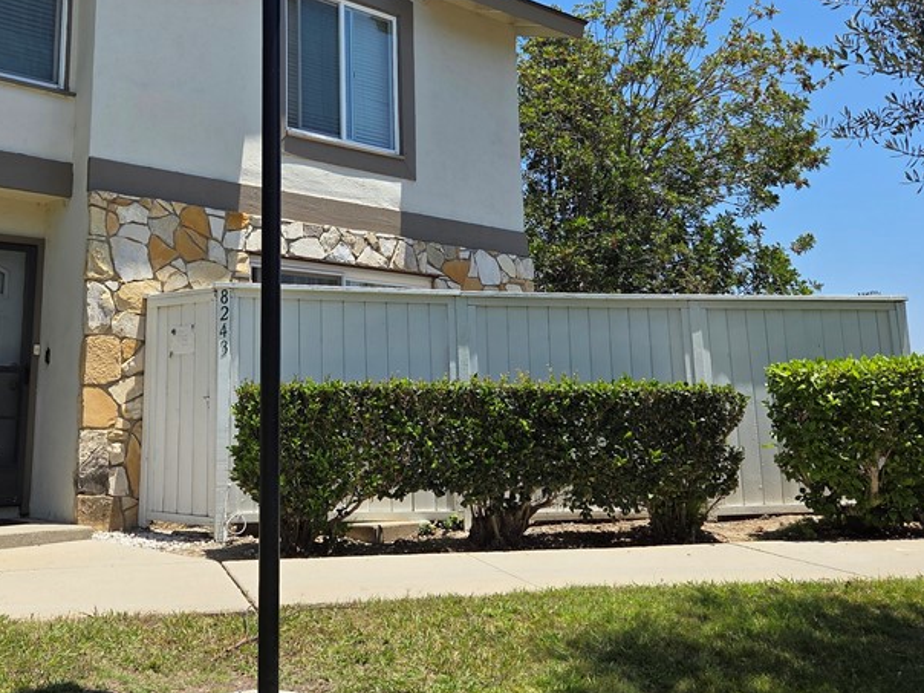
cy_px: 200
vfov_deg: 36.2
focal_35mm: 39
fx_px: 1041
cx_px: 333
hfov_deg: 47.3
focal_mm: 5.4
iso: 80
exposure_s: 1/4460
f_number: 1.8
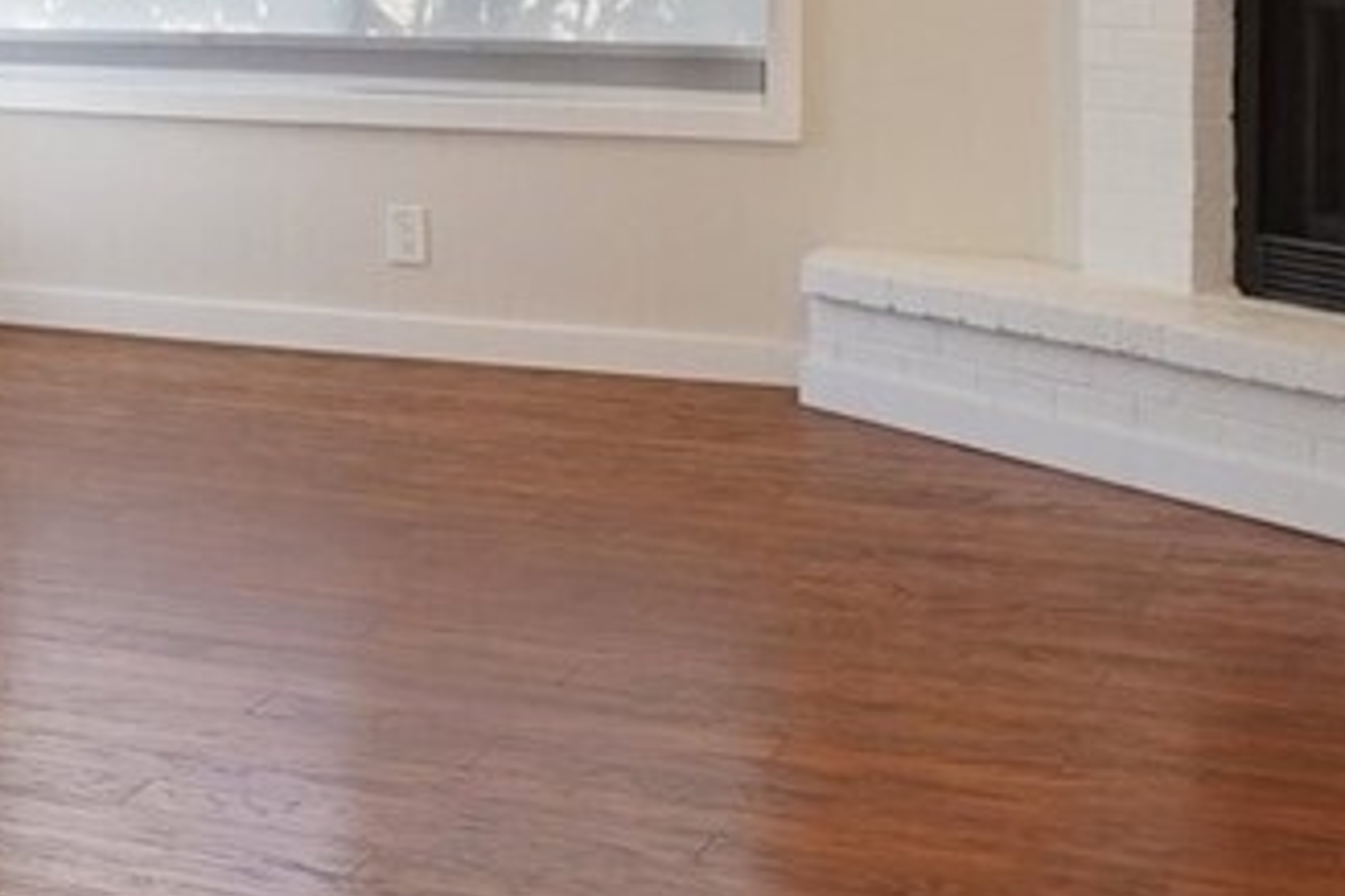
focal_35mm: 83
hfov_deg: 20.4
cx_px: -751
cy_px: 18
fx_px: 3101
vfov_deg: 16.2
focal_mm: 16
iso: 1600
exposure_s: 1/20
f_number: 8
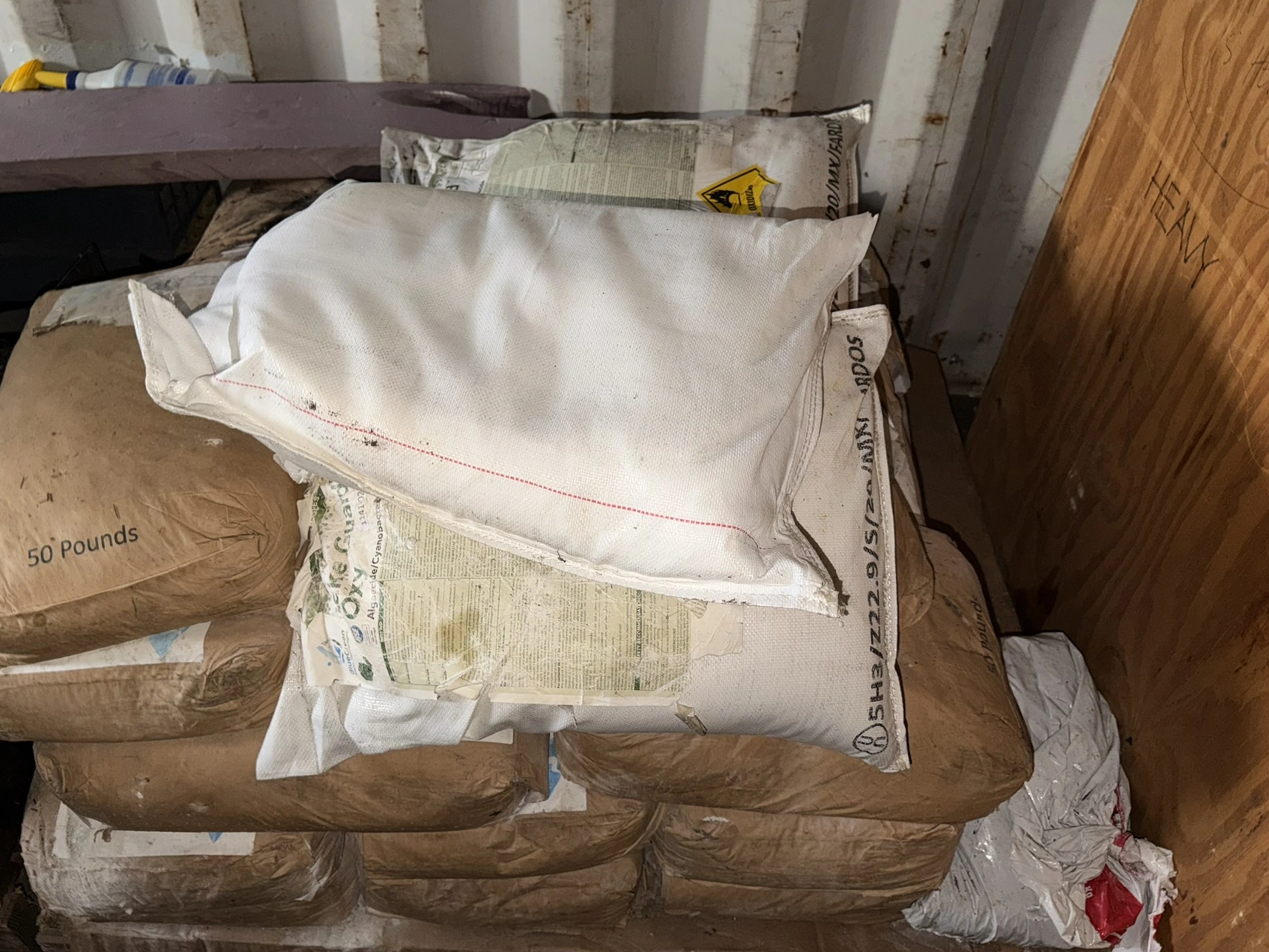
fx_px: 1027
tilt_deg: -44.1
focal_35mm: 28
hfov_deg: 63.3
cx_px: 566
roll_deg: -0.5
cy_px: 444
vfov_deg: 49.7
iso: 80
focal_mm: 6.76
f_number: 1.78
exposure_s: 1/13
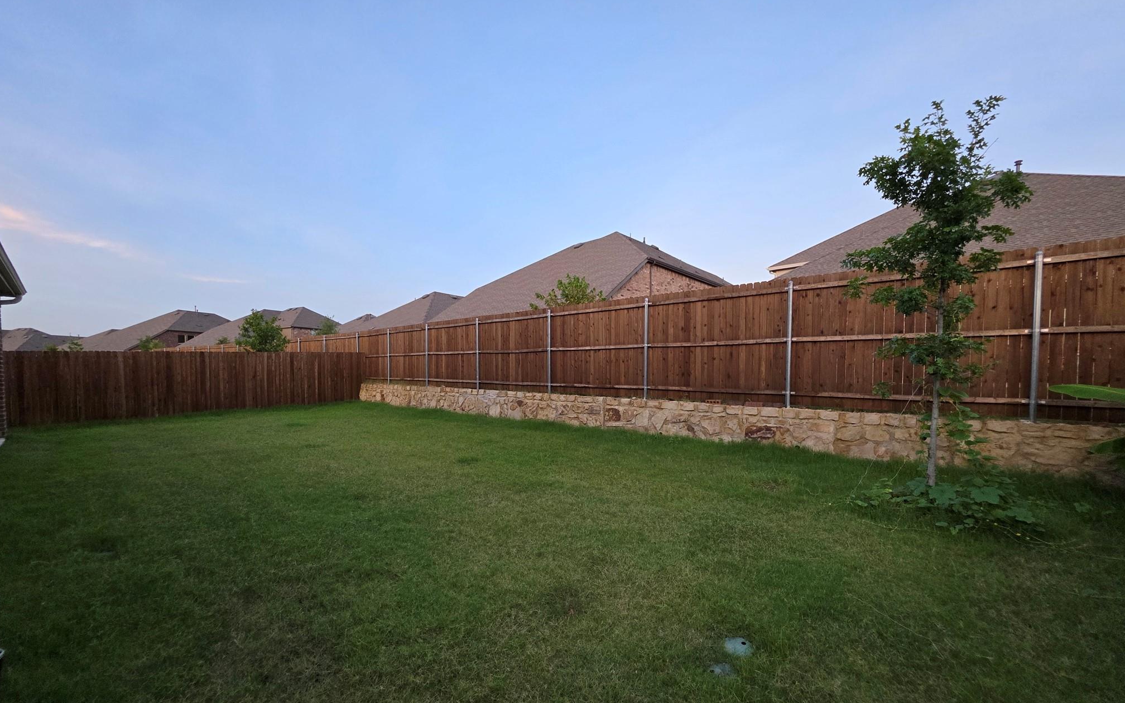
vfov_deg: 78.3
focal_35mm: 14
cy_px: 396
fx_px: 429
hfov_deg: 105.3
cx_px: 558
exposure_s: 1/359
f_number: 1.9
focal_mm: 2.2
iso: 320
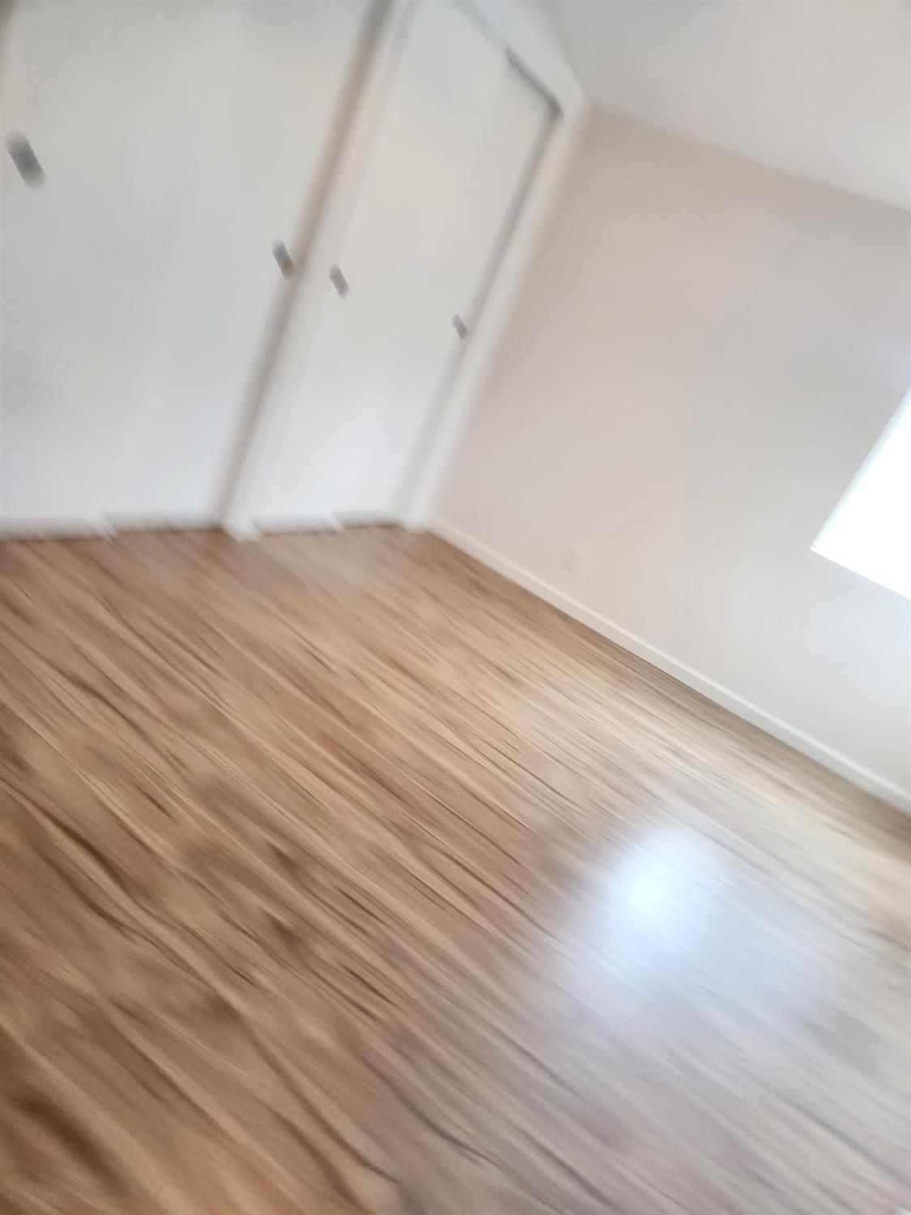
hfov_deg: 58.9
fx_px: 807
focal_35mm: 23
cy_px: 608
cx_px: 456
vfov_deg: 73.9
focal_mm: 5.4
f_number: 1.8
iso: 200
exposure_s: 1/120
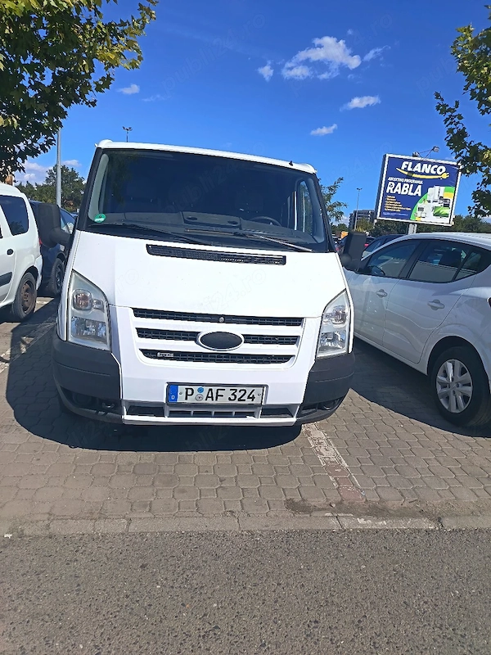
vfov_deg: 71.6
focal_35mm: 24
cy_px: 328
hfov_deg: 56.8
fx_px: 454
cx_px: 246
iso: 100
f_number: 1.75
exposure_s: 1/1429
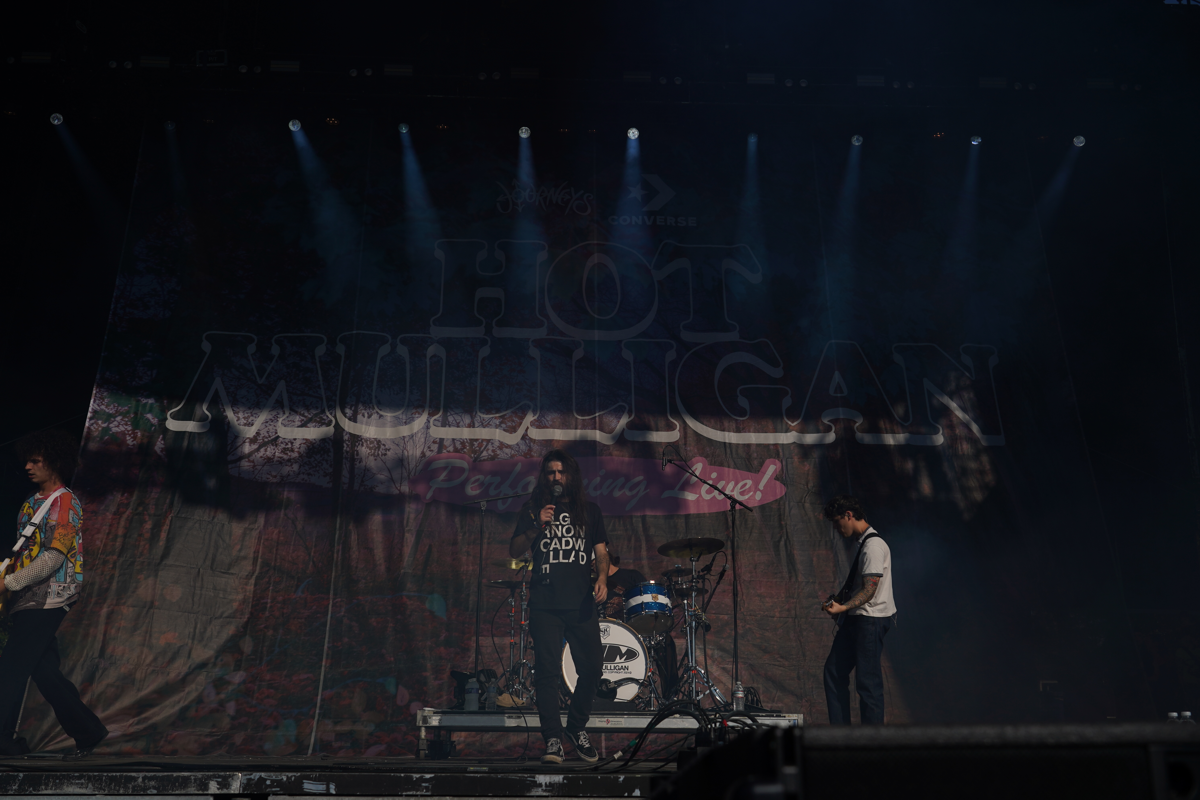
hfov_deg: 51.9
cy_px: 400
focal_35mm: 37
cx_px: 600
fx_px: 1233
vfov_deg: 35.9
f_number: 8
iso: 100
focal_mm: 37
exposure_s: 1/1000
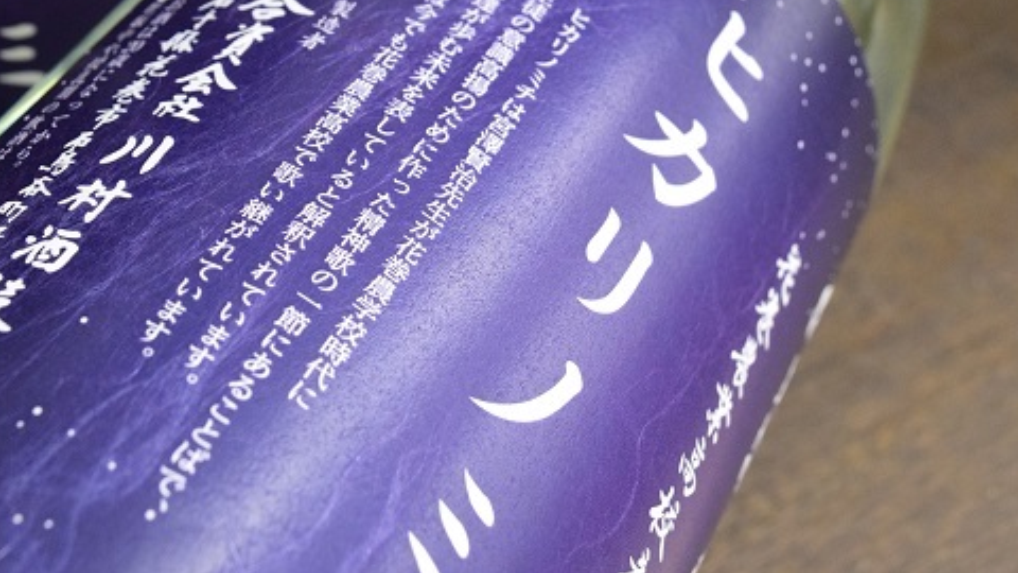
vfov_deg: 19.7
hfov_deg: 34.2
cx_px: 346
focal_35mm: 61
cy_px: 146
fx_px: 1638
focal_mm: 29
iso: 3200
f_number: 7.1
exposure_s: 1/50
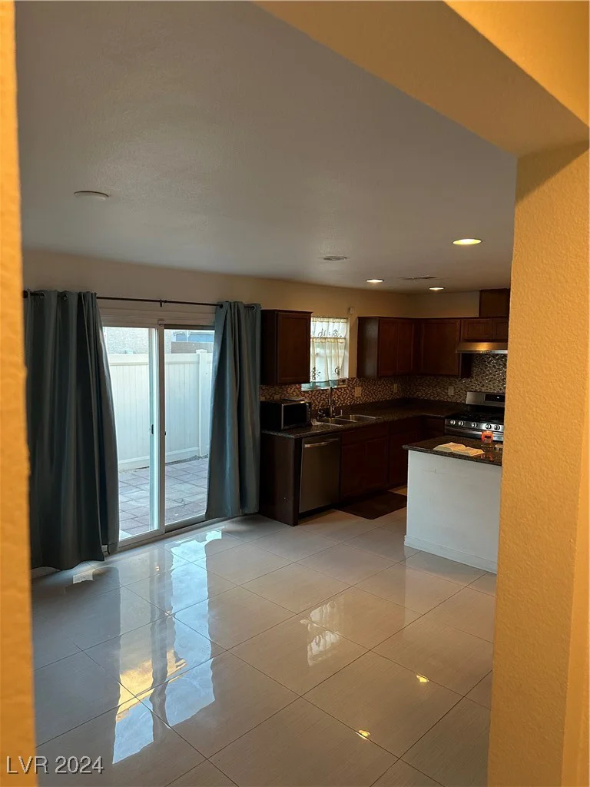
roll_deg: -1.3
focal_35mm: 24
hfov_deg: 56.8
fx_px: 545
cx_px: 295
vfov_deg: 71.6
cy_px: 394
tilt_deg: -6.4
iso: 250
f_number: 1.78
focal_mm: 6.86
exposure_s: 1/60
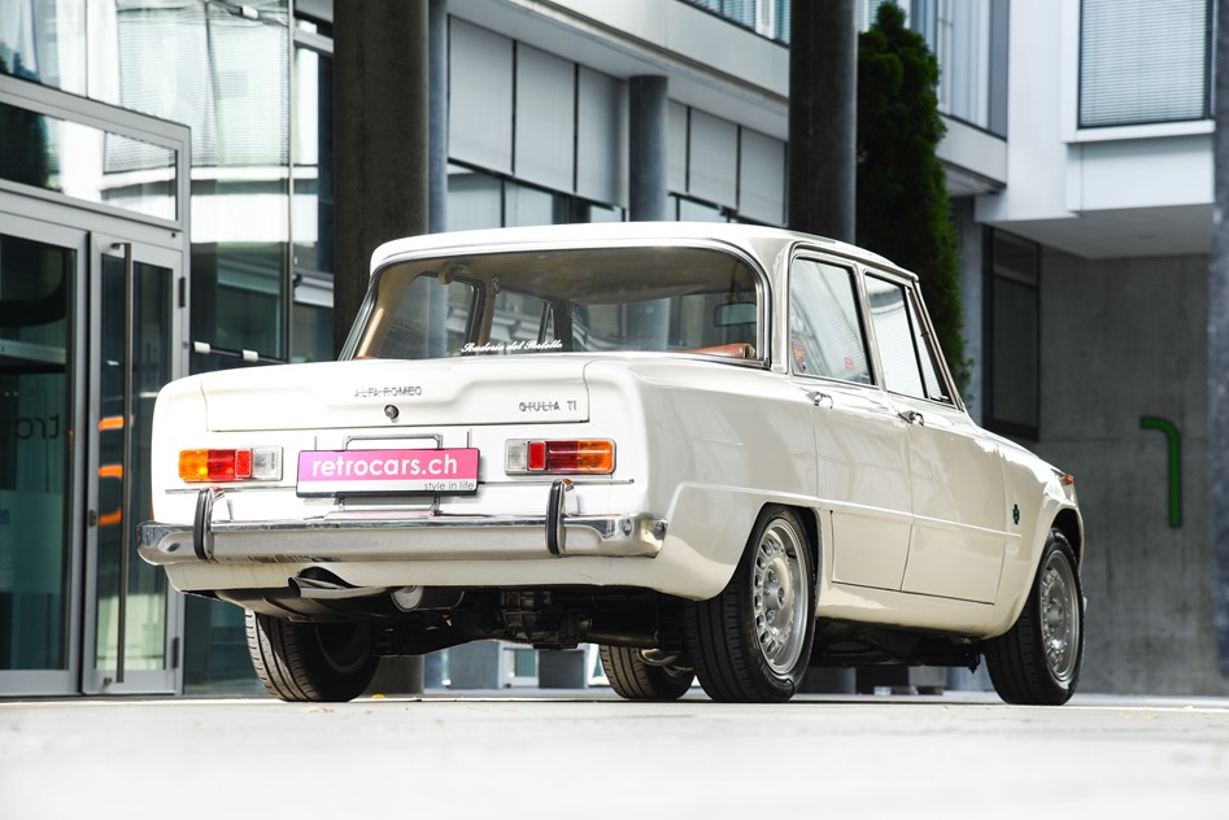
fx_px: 4098
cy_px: 410
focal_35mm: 120
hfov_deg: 17.1
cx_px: 614
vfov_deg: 11.4
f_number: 8
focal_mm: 120
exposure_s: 1/160
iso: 320
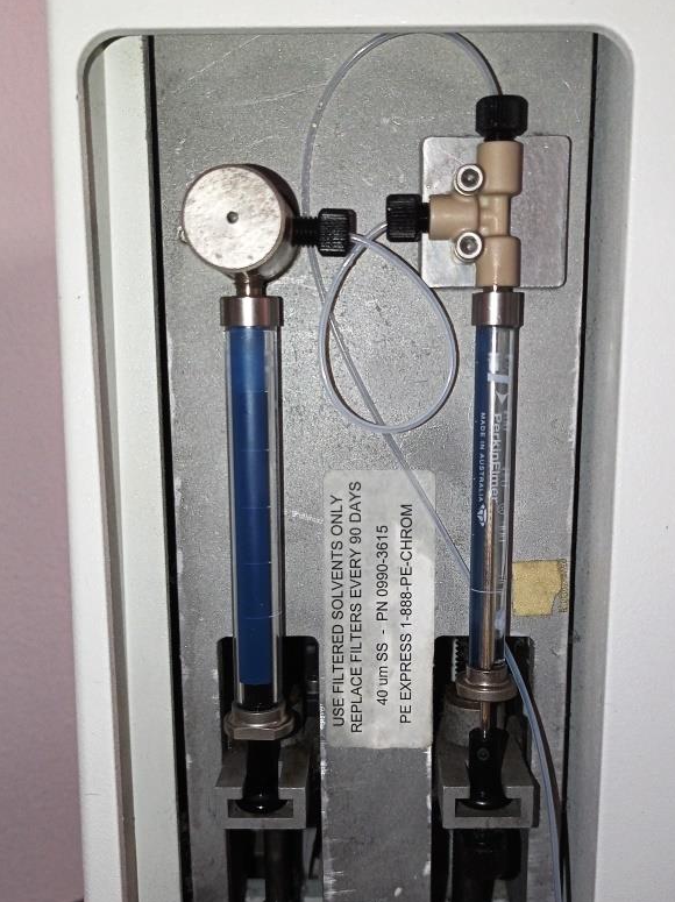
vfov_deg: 50.0
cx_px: 370
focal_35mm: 37
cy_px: 526
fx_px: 963
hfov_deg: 38.6
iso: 170
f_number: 1.79
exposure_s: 1/50
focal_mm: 4.7
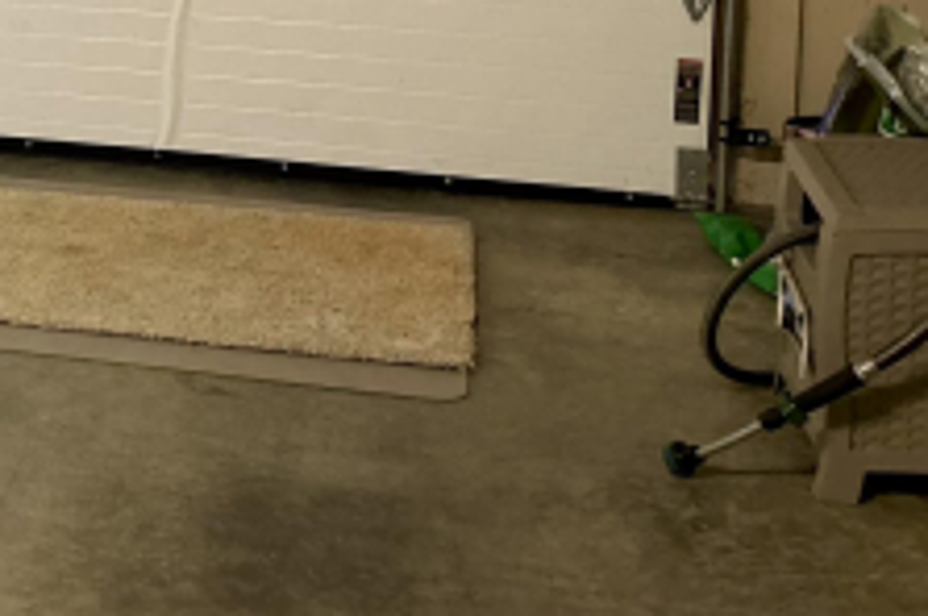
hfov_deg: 22.6
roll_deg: +0.4
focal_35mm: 81
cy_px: -162
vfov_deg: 16.0
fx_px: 2085
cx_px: -260
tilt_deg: -6.9
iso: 400
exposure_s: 1/40
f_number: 1.5
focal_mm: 5.7
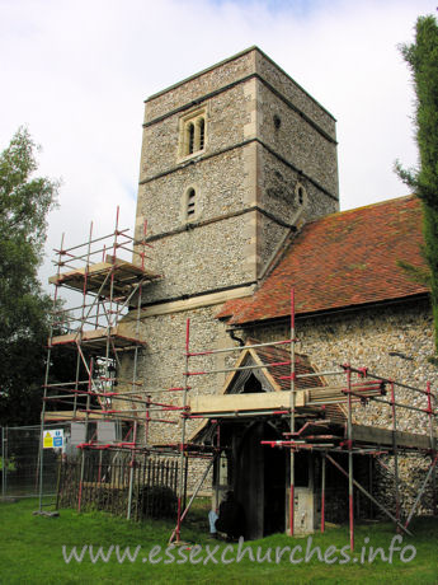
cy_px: 292
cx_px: 219
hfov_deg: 40.7
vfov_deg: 52.6
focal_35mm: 35
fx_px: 590
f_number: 6.3
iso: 50
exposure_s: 1/197
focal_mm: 8.9
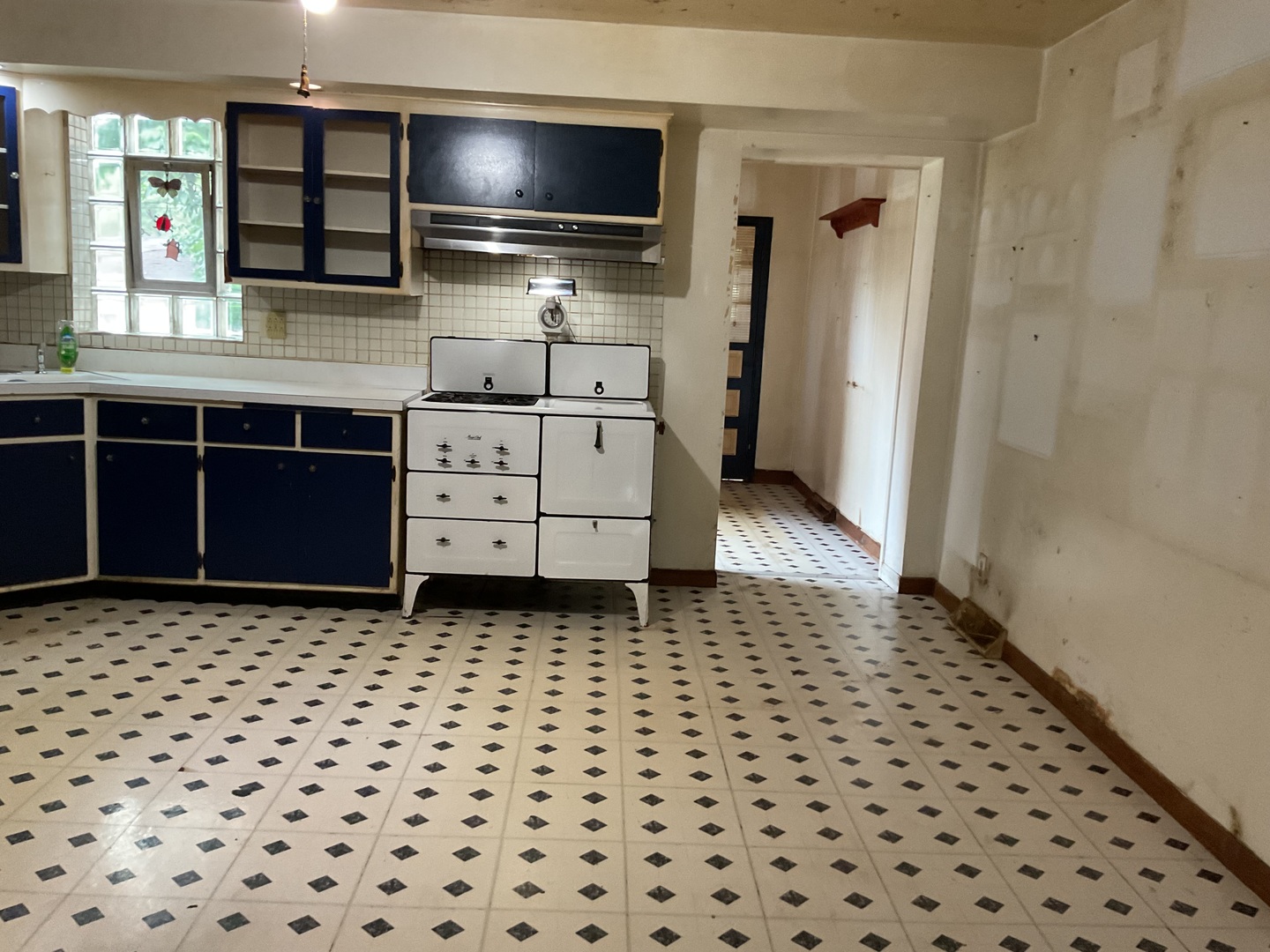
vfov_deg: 48.2
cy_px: 476
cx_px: 635
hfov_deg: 61.7
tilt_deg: -9.7
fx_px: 1064
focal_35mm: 29
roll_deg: -3.2
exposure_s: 1/60
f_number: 1.8
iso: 250
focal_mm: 3
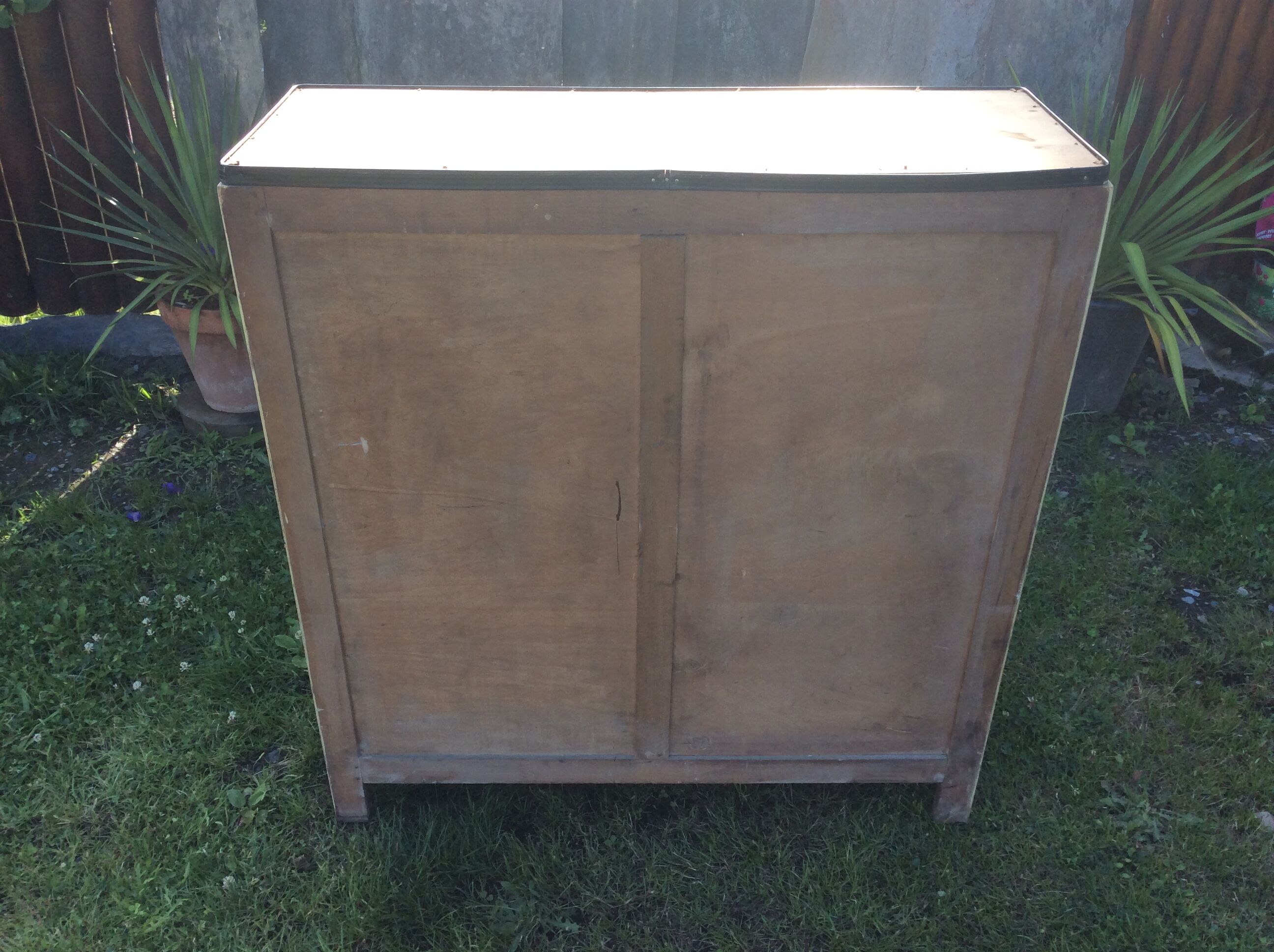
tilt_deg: -34.0
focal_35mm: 32
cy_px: 476
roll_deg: -1.8
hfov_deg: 56.9
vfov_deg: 44.1
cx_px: 637
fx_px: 1176
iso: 32
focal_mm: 3.3
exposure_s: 1/149
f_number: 2.4
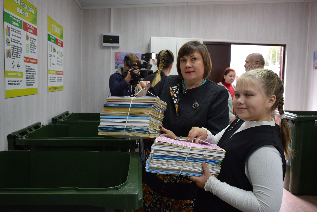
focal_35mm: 33
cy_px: 106
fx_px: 291
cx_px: 158
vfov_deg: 40.0
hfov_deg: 57.2
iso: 400
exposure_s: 1/100
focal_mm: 22
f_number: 5
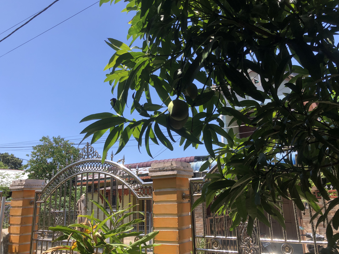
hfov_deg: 61.7
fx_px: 284
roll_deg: +2.4
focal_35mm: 29
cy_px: 128
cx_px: 172
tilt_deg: +15.0
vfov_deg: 48.2
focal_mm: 4
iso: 20
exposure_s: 1/1066
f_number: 1.8
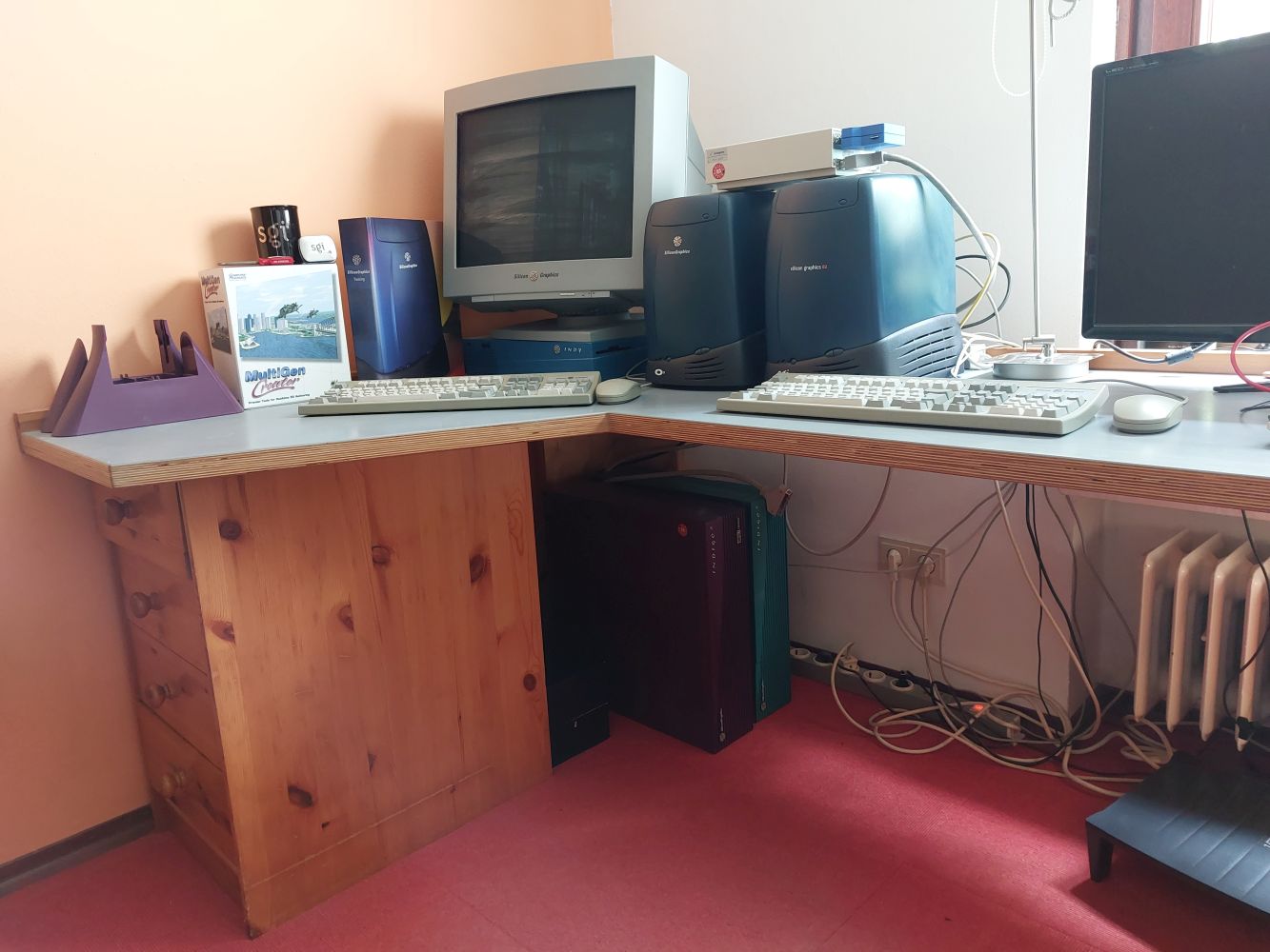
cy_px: 476
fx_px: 917
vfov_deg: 54.9
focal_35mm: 25
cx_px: 635
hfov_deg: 69.4
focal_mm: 5.23
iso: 400
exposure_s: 1/33.3
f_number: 1.8
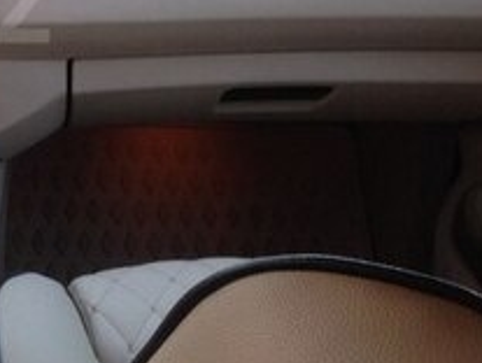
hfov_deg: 17.3
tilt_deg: -20.1
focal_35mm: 105
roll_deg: +0.6
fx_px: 1465
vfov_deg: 13.9
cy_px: 8
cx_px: -189
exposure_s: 1/20
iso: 64
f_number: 2.4
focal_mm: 4.12
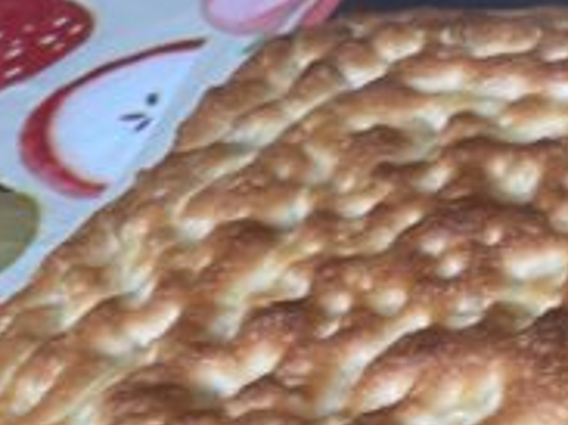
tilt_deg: -48.6
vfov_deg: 14.9
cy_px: 546
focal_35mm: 95
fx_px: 1558
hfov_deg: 18.7
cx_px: 802
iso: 160
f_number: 1.8
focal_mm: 4.25
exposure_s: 1/60
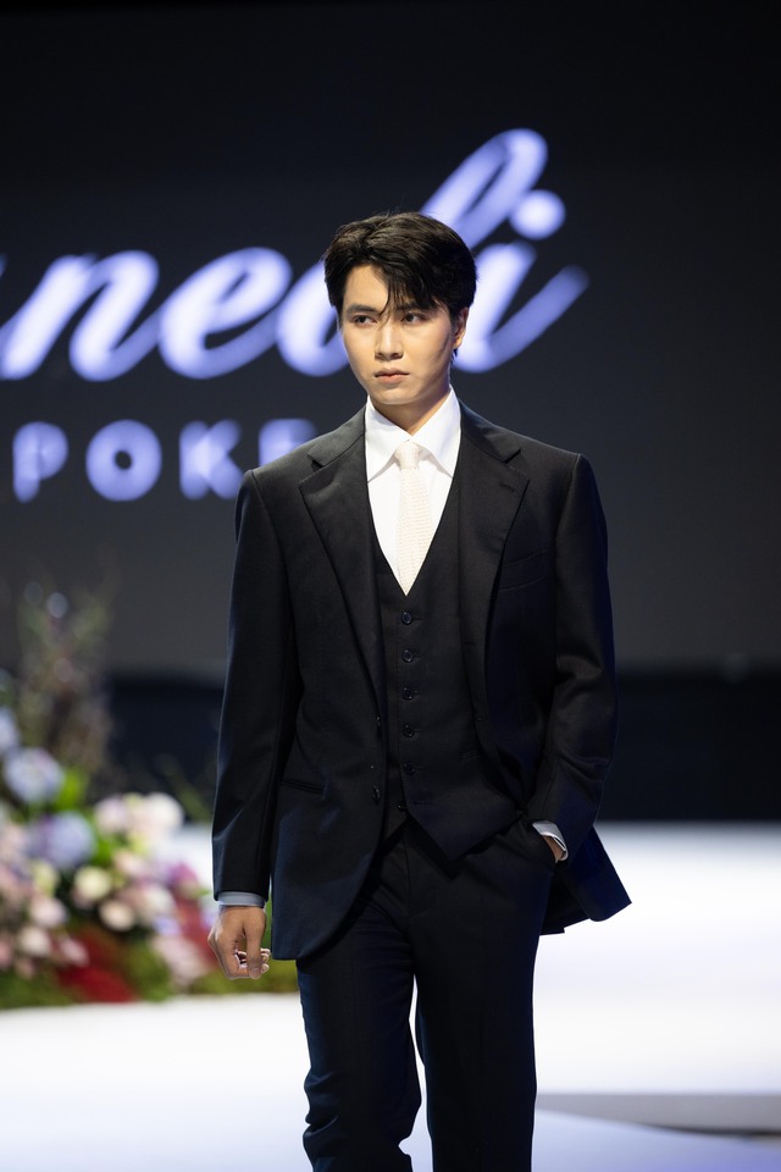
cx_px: 390
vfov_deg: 11.1
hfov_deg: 7.4
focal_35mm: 185
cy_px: 586
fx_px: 6020
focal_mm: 185
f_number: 2.8
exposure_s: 1/320
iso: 640
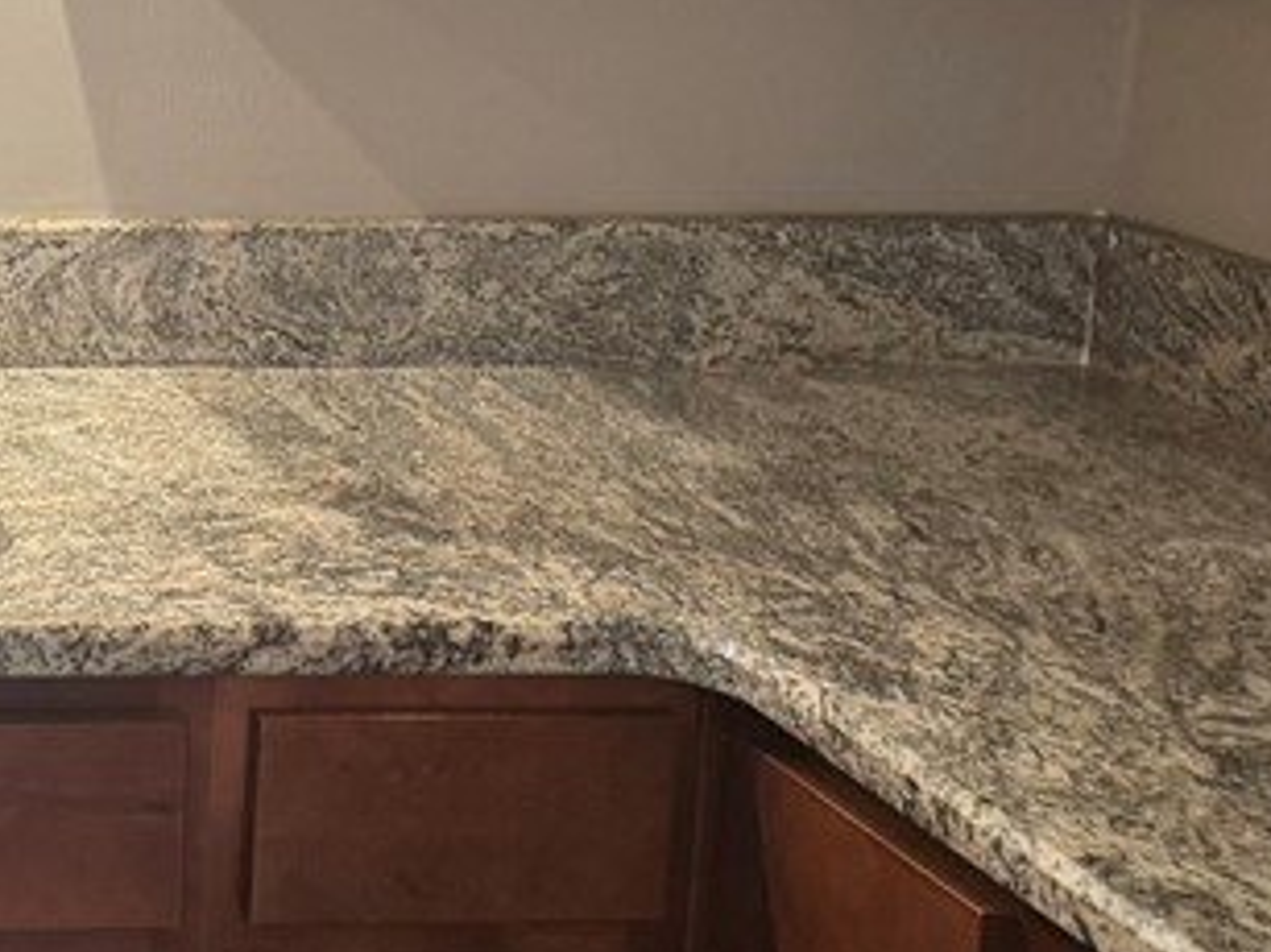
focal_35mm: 80
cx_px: -472
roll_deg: -0.6
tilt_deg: -8.2
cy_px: 116
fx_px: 2936
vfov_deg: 18.2
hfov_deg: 21.6
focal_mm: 6.76
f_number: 1.78
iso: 320
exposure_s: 1/60
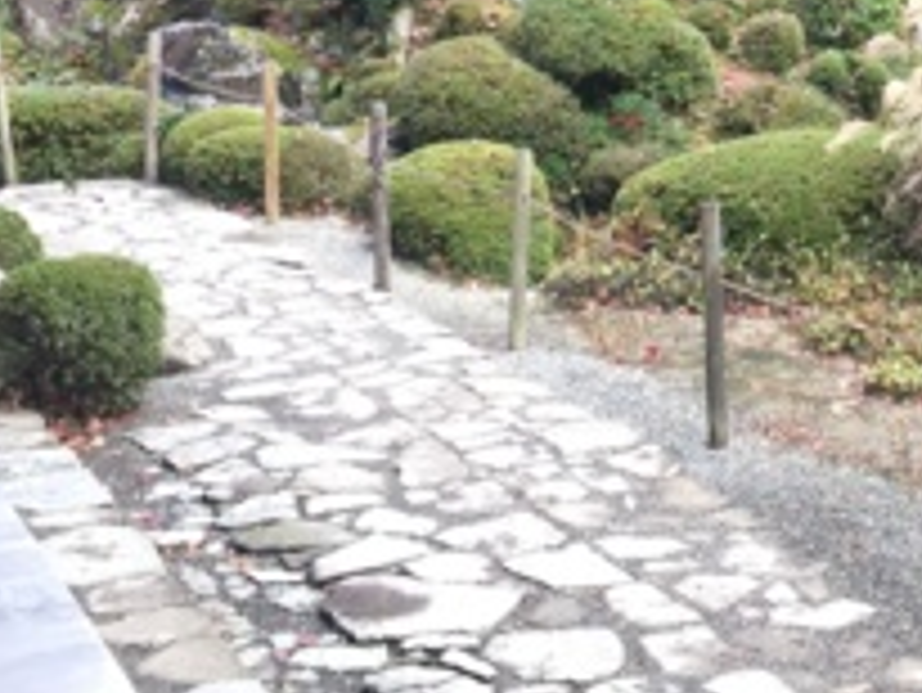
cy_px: -130
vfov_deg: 16.7
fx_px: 2265
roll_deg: +0.9
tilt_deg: -4.3
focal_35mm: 85
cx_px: 949
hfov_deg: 22.0
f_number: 2.2
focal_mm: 4.15
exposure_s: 1/120
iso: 50
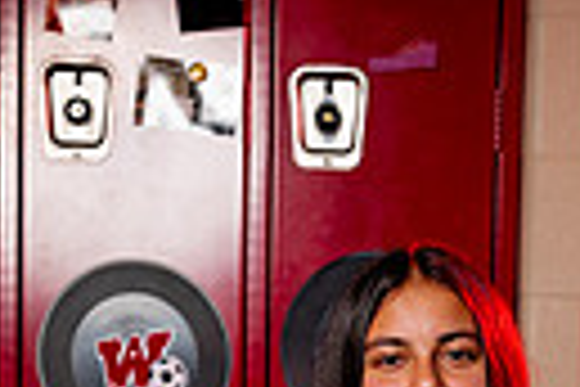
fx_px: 2932
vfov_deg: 7.1
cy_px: 963
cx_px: 373
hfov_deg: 11.3
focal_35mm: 182
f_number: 4.5
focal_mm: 52
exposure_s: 1/250
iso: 160
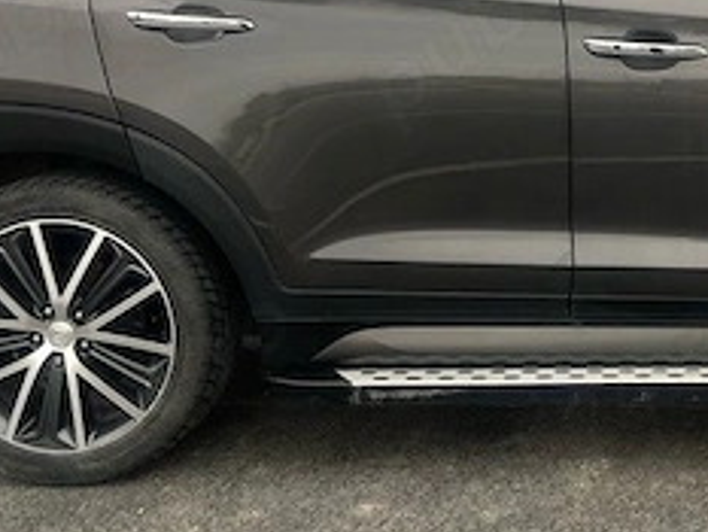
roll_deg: +0.1
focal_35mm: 67
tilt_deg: -8.0
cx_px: 687
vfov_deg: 21.1
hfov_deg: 27.5
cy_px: -15
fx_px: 1371
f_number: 1.5
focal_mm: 5.7
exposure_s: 1/410
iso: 50
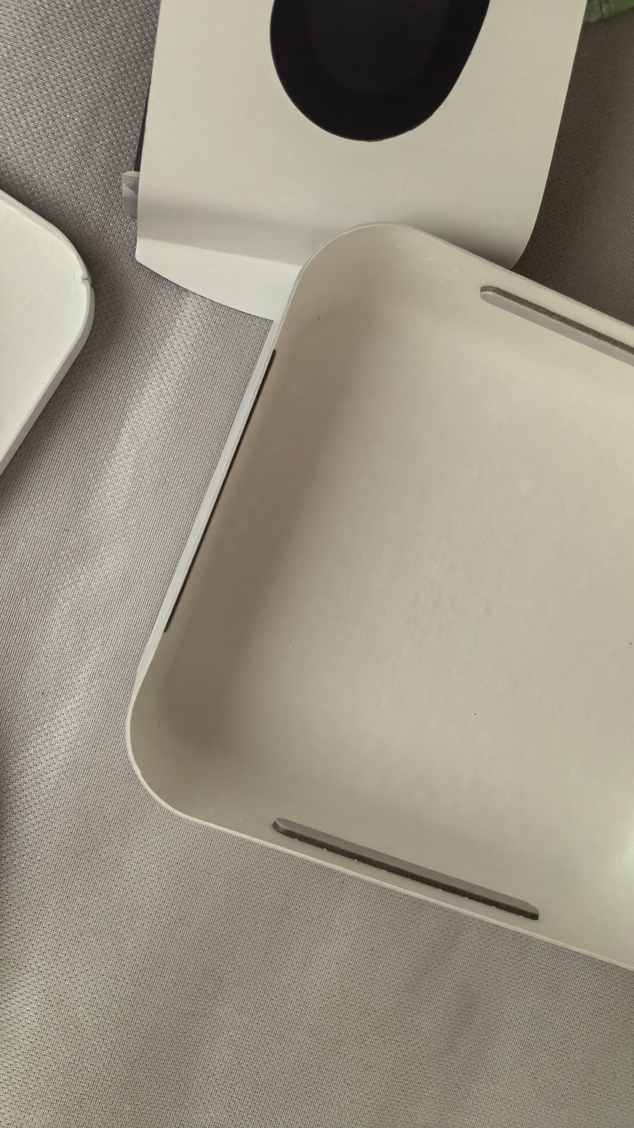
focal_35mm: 27
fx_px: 807
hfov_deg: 42.5
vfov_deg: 69.8
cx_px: 235
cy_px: 548
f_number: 2
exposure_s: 1/49.9
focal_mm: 6.98
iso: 640
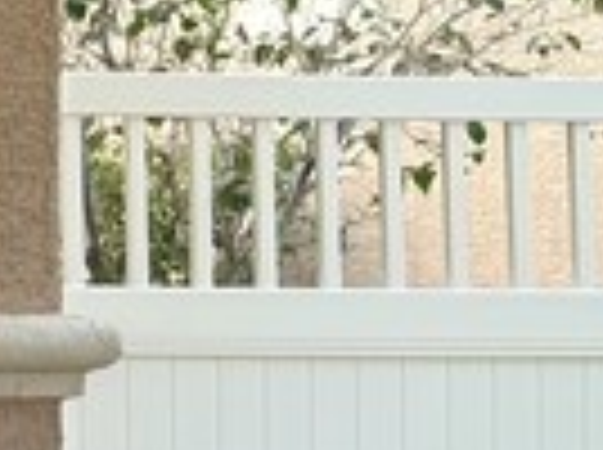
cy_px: 194
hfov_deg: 8.0
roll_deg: -0.2
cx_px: -1588
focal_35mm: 184
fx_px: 3199
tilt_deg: -0.5
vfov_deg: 8.0
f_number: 1.78
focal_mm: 6.76
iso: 80
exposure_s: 1/214
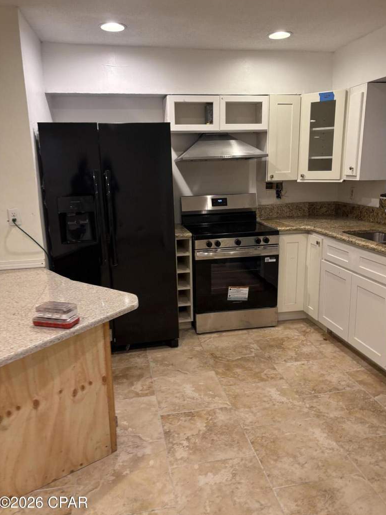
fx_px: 402
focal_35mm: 27
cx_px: 198
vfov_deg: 65.3
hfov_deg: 51.3
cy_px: 259
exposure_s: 1/60
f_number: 1.6
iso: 100
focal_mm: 5.96
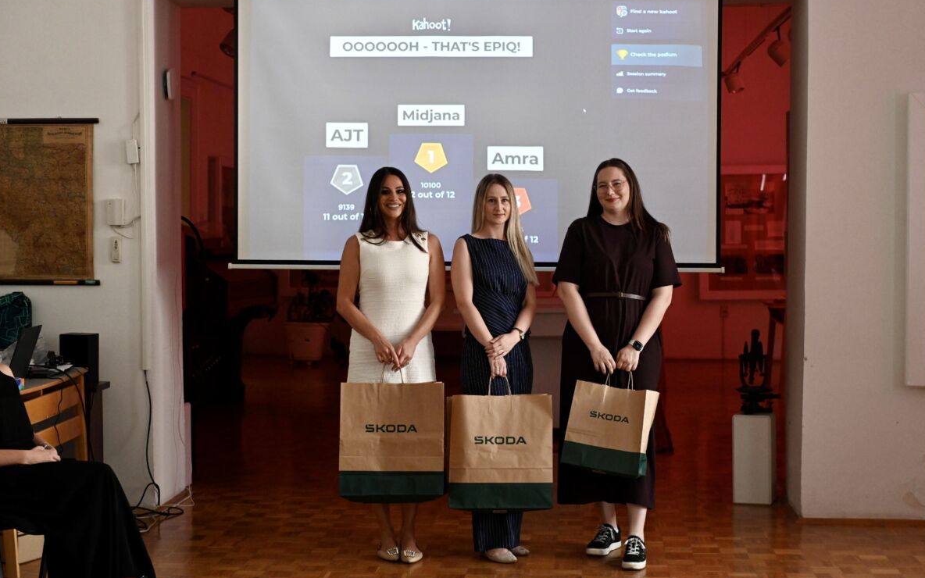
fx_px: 1563
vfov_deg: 21.0
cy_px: 277
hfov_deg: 33.0
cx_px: 462
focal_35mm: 62
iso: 2500
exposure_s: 1/320
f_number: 4.5
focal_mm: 60
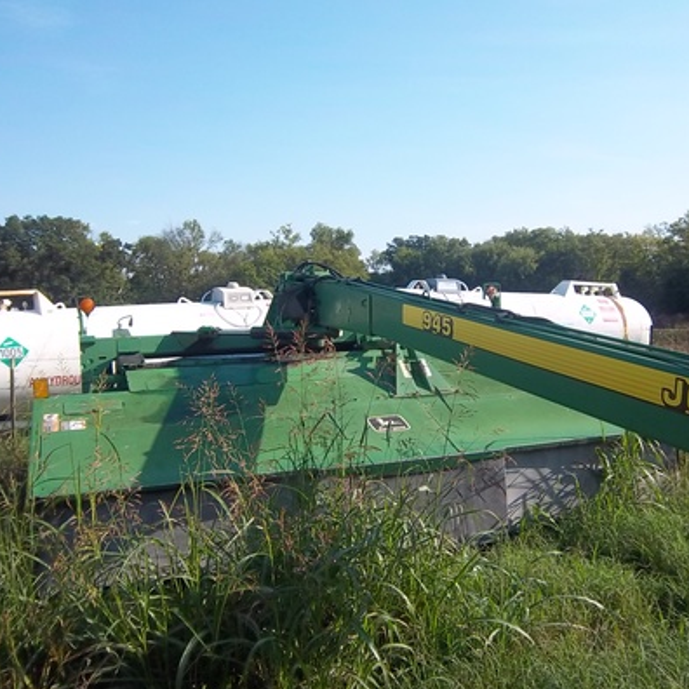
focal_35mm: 34
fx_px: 766
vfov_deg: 48.4
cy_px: 341
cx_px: 391
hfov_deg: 48.3
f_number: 7.86
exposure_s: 1/125
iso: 64
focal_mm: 5.05
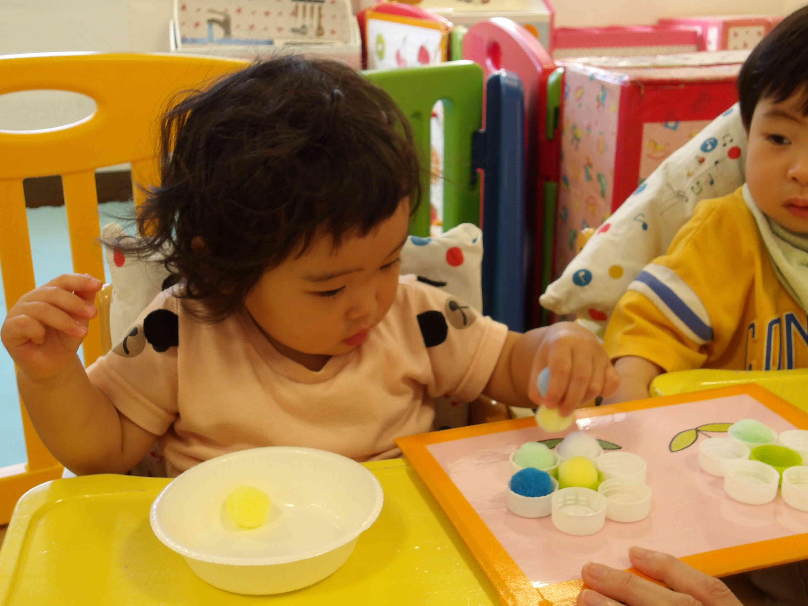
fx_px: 1004
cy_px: 301
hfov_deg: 43.8
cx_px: 413
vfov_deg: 33.6
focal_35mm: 43
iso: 216
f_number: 3.7
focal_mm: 7.6
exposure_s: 1/60
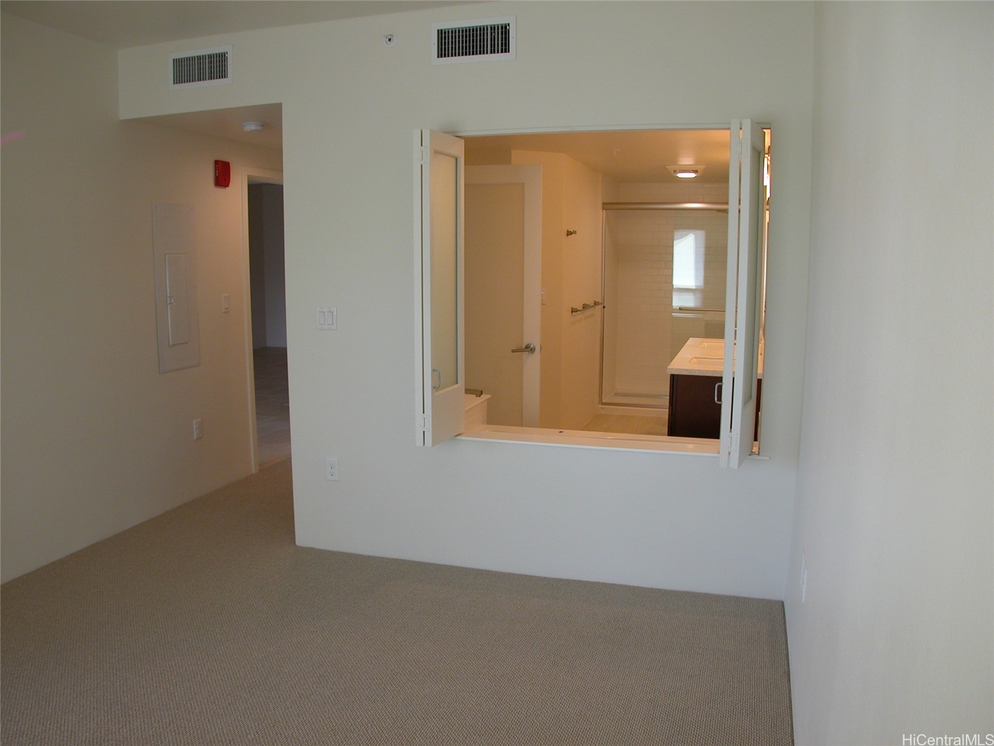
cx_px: 497
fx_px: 1005
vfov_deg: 40.7
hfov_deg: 52.6
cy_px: 373
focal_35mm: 35
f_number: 2.8
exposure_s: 1/38.6
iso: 100
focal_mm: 8.9
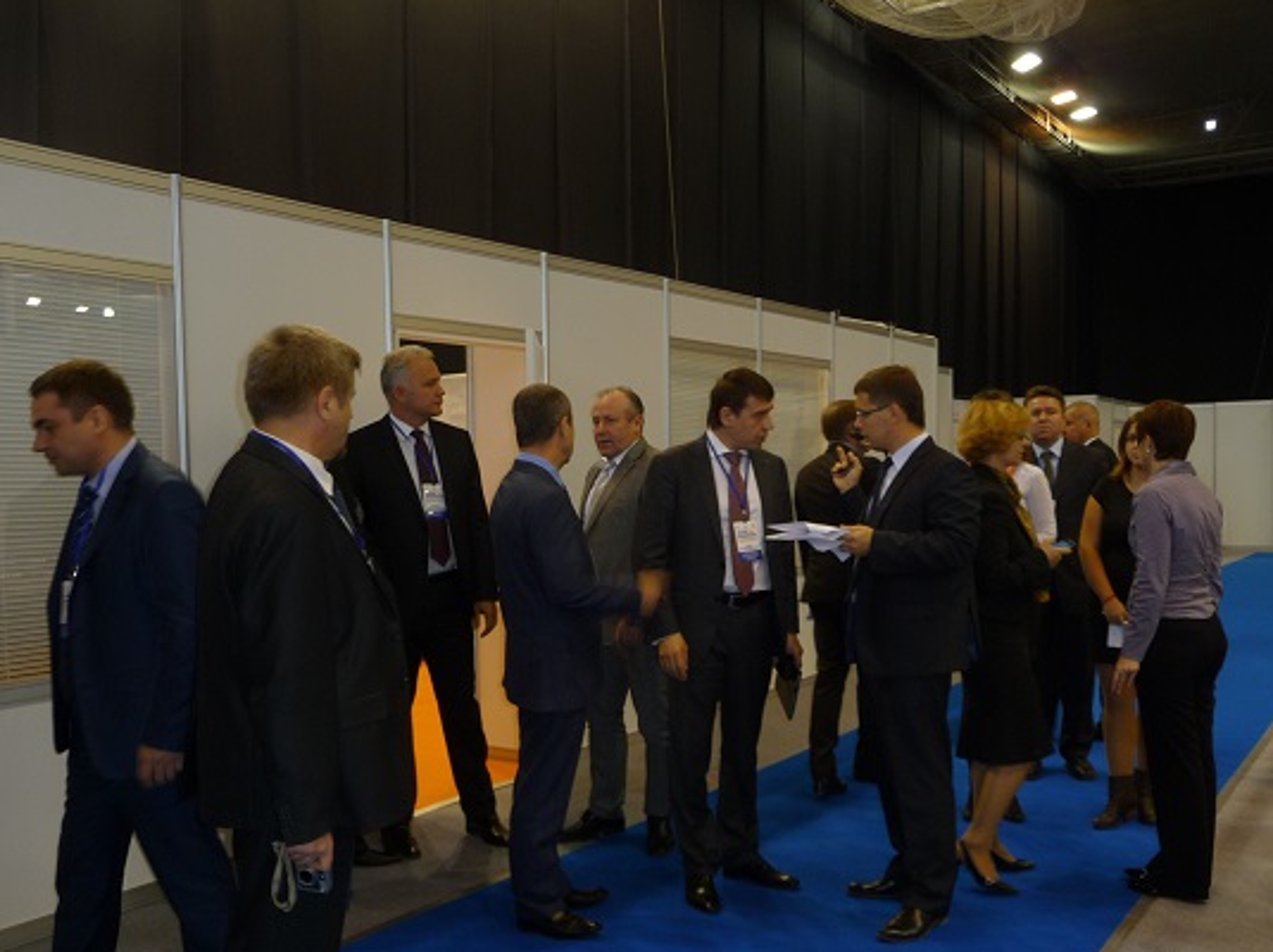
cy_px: 519
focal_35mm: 33
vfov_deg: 42.8
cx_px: 673
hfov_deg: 55.4
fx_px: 1212
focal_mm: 4.7
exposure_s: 1/30
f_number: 3.3
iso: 100
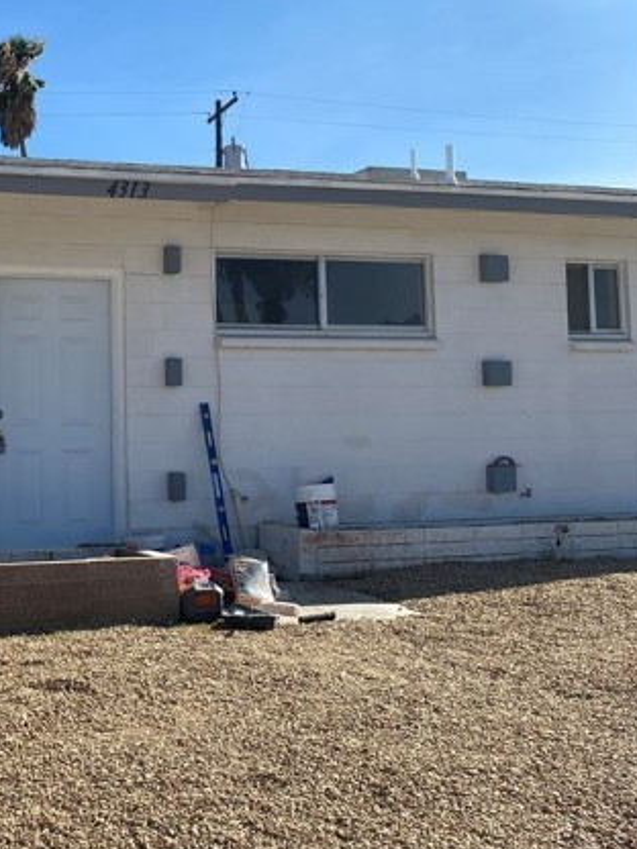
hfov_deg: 29.0
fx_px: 1178
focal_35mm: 48
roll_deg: -1.6
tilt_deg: +5.2
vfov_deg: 39.5
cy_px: 353
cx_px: 61
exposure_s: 1/3300
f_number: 1.8
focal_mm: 4.25
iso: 32
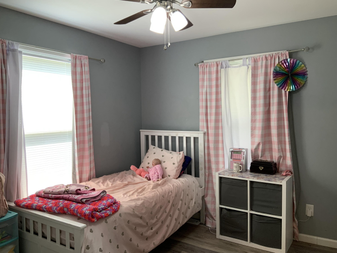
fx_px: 282
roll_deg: +1.2
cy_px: 126
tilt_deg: -3.5
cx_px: 168
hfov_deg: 61.7
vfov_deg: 48.2
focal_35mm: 29
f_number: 1.8
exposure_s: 1/120
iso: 50
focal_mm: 3
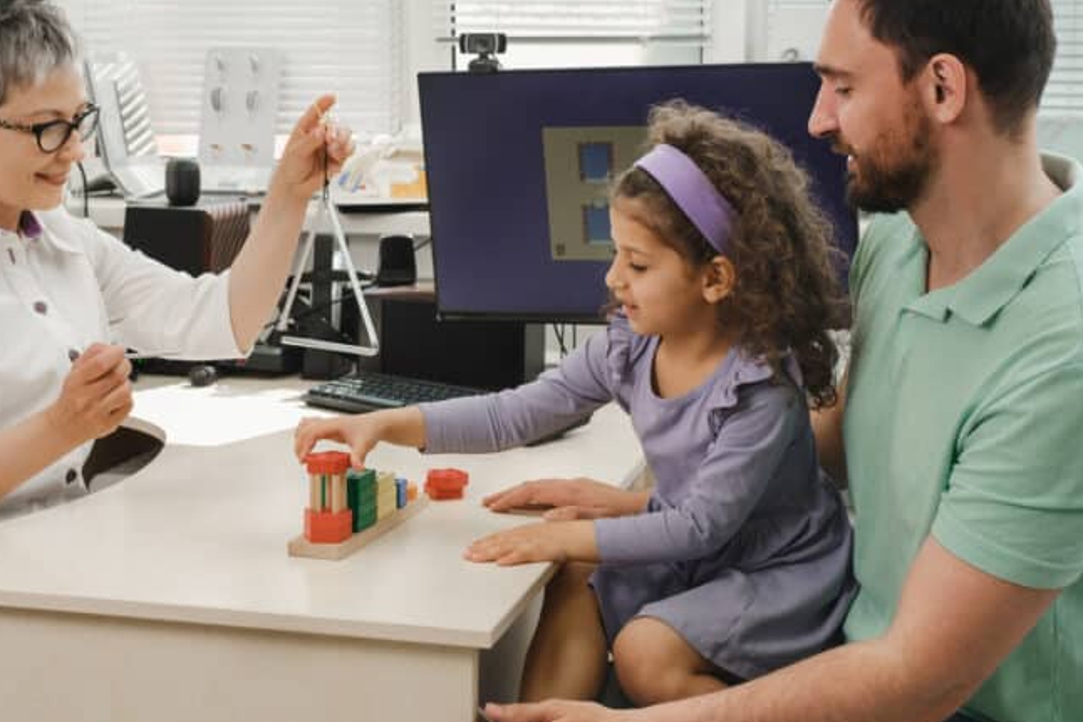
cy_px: 332
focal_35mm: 63
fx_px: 1896
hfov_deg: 31.8
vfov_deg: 21.6
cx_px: 473
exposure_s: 1/125
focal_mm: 35
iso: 640
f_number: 6.4
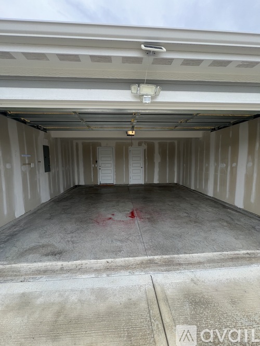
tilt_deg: -4.2
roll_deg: +0.7
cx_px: 130
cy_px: 173
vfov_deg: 106.2
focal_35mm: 13
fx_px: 130
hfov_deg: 89.9
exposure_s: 1/305
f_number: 1.8
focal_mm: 1.57
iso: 32
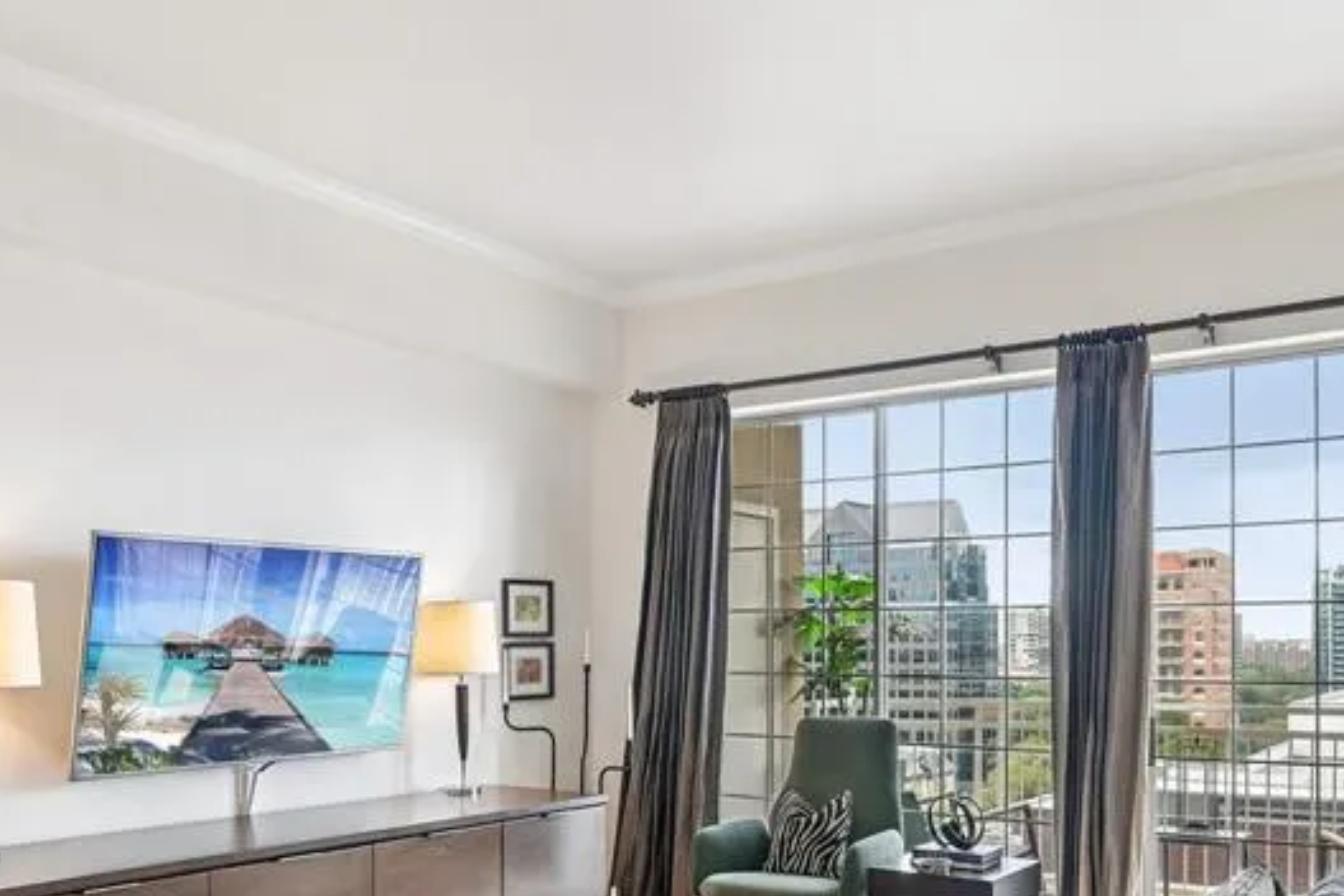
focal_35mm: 32
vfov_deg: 40.3
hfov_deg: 58.8
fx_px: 1193
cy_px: 644
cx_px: 692
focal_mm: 16.5
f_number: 8
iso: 400
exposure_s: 1/60
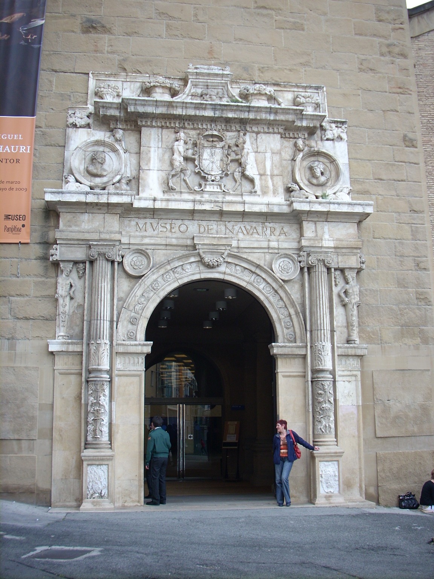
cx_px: 217
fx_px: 619
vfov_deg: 50.1
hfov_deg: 38.7
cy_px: 290
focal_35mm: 37
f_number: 2.8
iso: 64
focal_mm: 6.2
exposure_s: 1/84.8
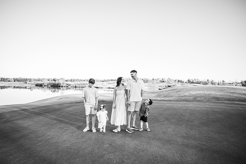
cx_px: 123
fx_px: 164
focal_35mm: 24
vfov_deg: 53.2
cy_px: 82
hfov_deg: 73.7
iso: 160
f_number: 2.5
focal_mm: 24
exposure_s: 1/500
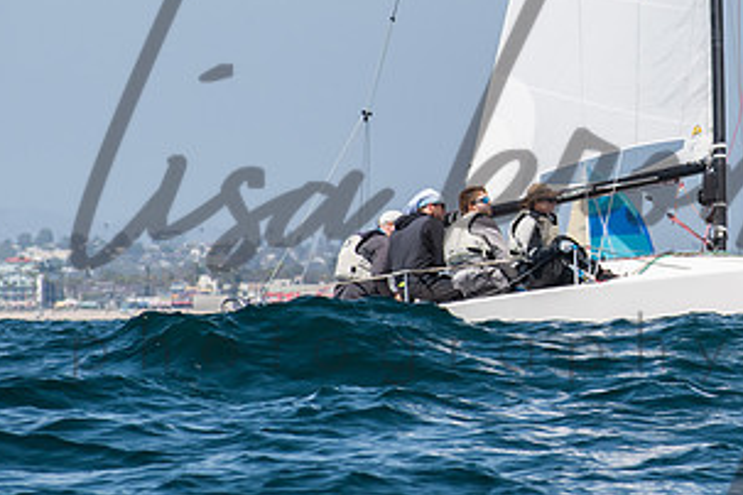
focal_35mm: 442
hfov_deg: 4.7
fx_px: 9122
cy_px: 166
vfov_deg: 3.1
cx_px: 628
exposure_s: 1/1250
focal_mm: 150
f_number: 9
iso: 400
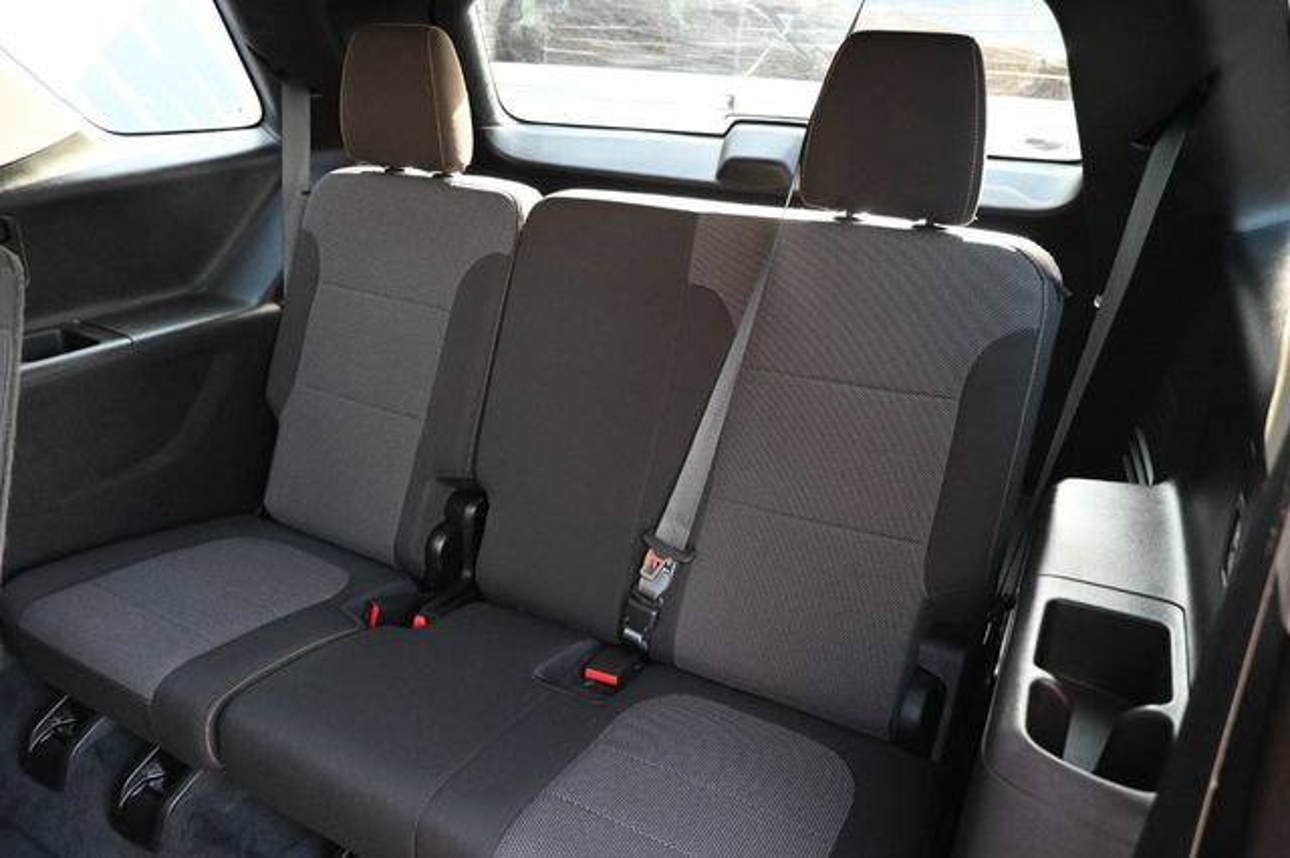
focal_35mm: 24
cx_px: 645
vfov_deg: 53.1
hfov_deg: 73.8
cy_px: 429
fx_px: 860
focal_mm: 16
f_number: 3.5
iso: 3200
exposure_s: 1/80
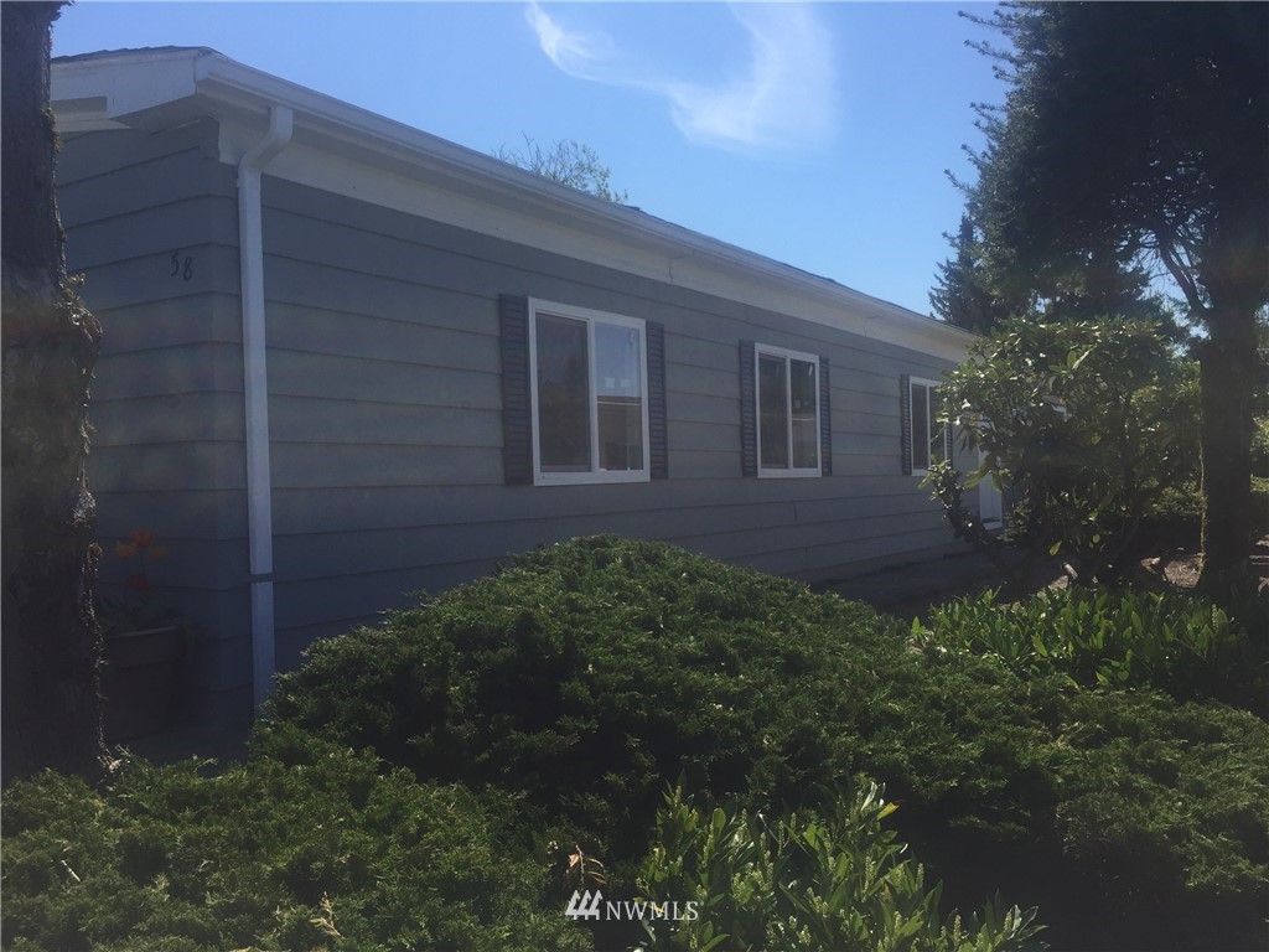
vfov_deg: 48.2
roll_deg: +0.2
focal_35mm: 29
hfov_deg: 61.7
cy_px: 476
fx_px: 1063
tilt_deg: -0.6
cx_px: 634
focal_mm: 4.15
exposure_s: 1/2083
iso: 32
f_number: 2.2
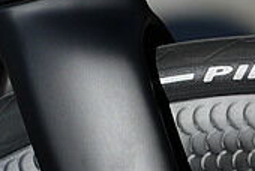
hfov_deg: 5.3
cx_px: 354
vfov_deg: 3.5
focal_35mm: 389
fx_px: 2760
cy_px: 264
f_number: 4
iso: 100
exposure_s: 1/2000
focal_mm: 85
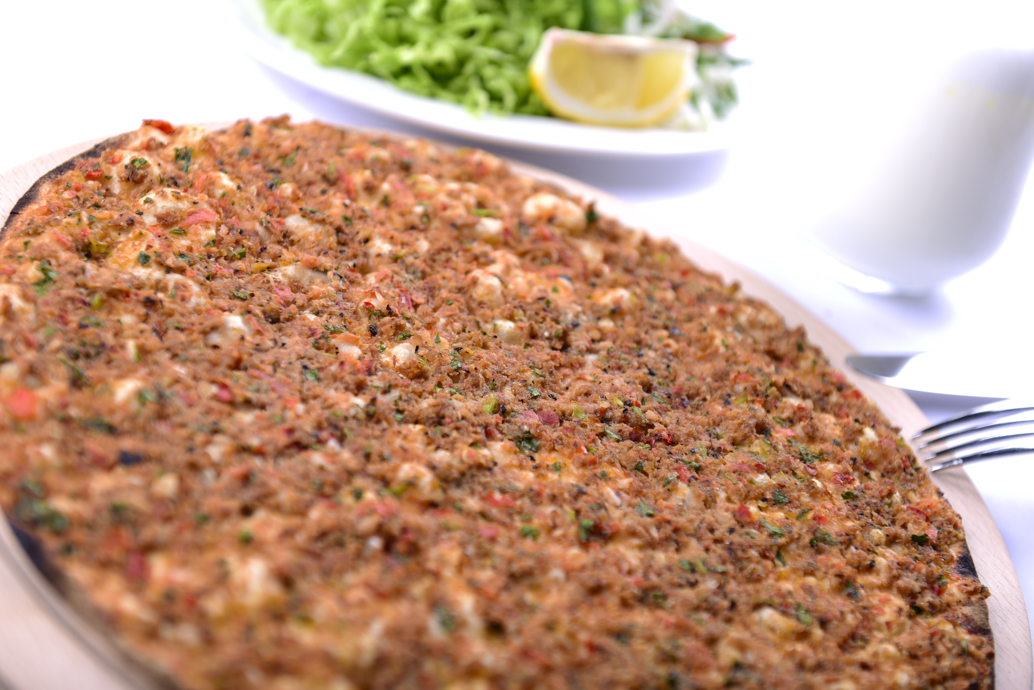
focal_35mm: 70
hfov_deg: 28.8
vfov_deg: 19.5
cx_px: 517
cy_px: 345
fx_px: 2011
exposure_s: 1/125
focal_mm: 70
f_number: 4
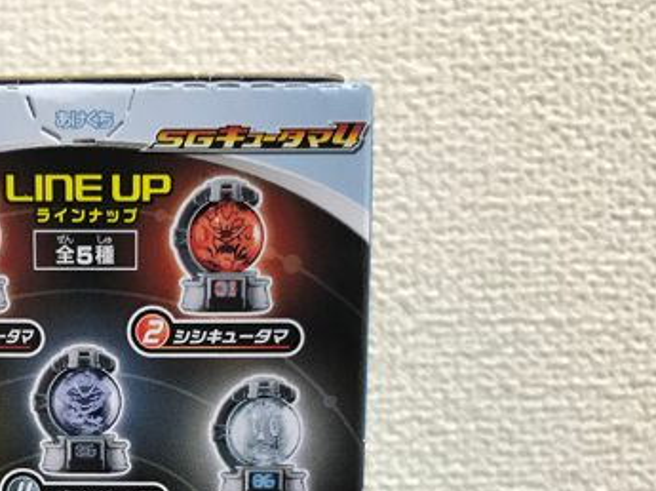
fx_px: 984
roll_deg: +1.1
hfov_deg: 35.5
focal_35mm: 52
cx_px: 116
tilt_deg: -7.5
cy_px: 455
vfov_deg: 26.9
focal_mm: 3.99
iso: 64
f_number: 1.8
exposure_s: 1/17
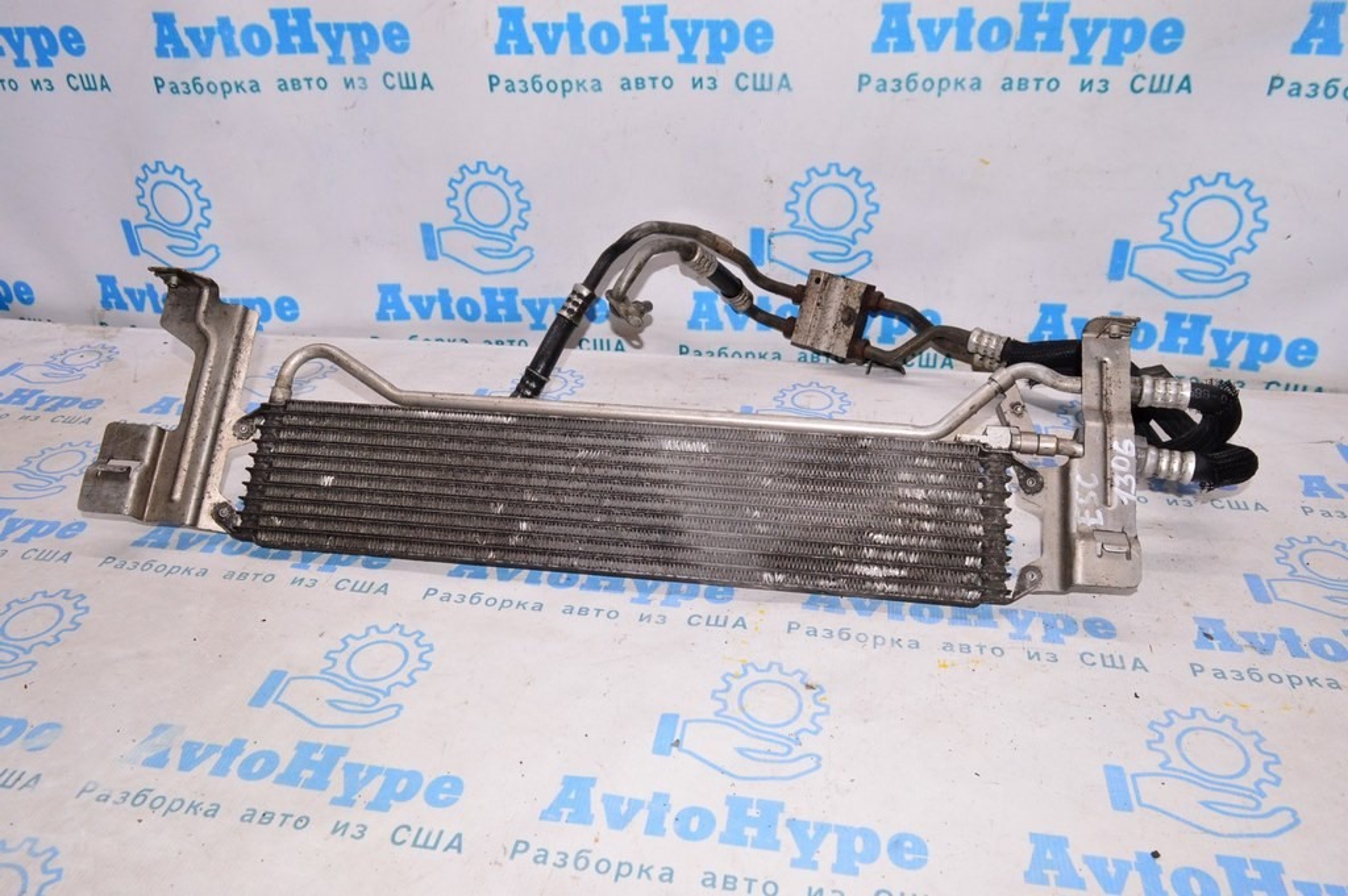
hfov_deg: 67.4
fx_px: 1010
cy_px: 448
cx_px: 674
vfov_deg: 47.9
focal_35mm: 27
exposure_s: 1/160
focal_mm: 18
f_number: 8
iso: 1600
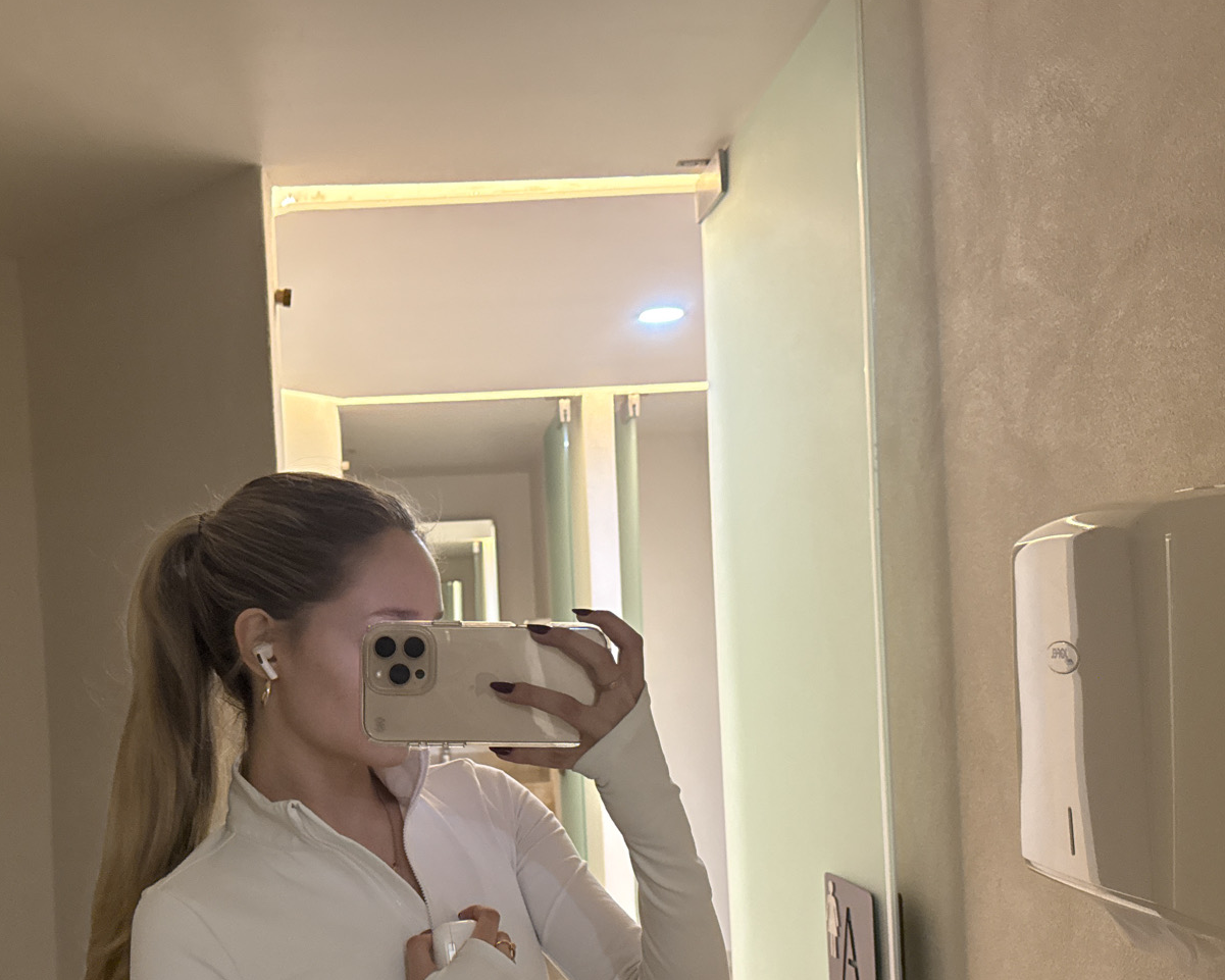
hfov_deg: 46.4
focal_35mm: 39
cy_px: 670
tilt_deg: -0.1
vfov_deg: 37.7
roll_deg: +3.4
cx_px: 450
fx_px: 1414
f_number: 1.78
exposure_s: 1/40
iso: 640
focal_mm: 6.76
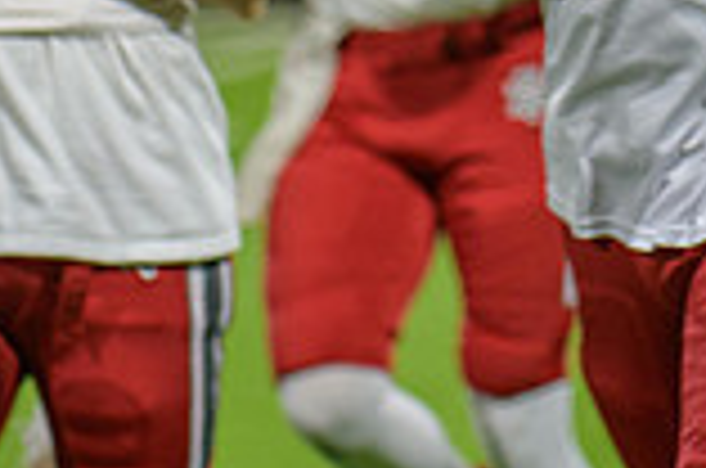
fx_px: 10510
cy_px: -340
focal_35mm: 537
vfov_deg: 2.5
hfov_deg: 3.8
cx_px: 782
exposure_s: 1/250
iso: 1250
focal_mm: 145
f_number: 2.8
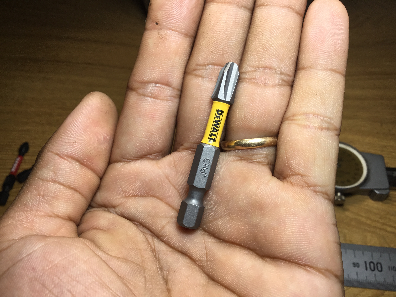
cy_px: 148
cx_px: 198
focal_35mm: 31
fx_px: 355
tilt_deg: -54.4
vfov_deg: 45.4
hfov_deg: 58.4
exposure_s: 1/221
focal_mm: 3.3
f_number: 2.4
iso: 25
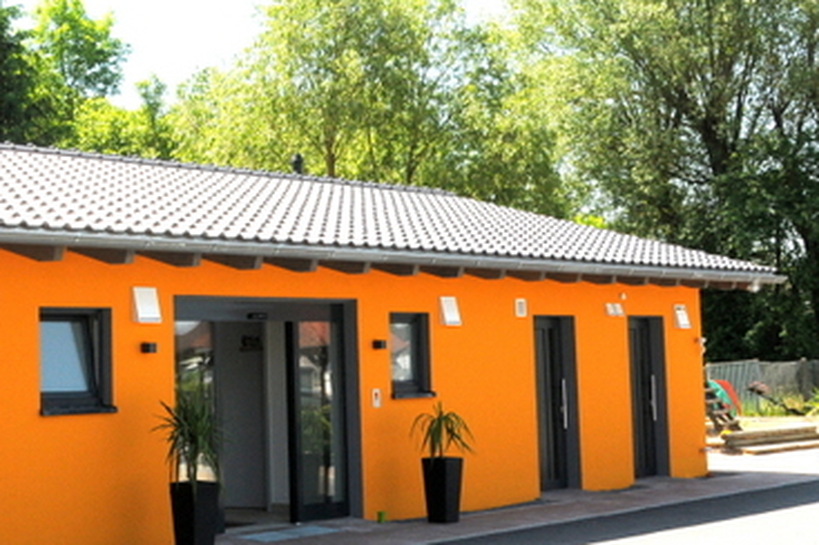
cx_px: 112
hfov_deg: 27.3
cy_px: 156
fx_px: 1636
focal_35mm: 72
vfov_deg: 18.8
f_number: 10
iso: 400
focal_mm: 22
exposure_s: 1/400
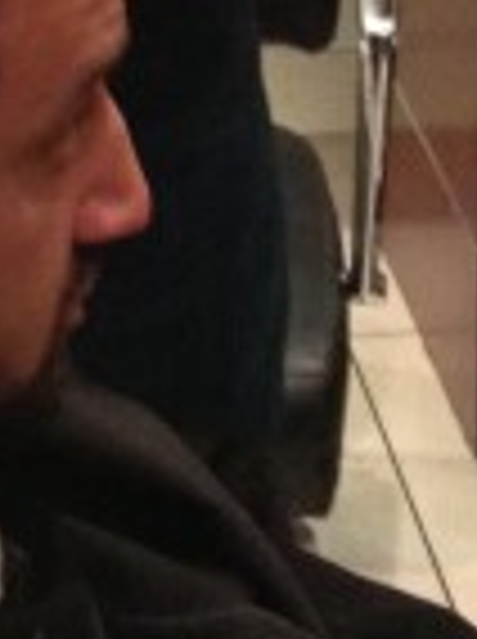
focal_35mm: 181
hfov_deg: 8.1
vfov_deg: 10.6
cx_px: -99
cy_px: -313
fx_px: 3336
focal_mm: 3.3
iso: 200
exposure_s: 1/24
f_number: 2.4
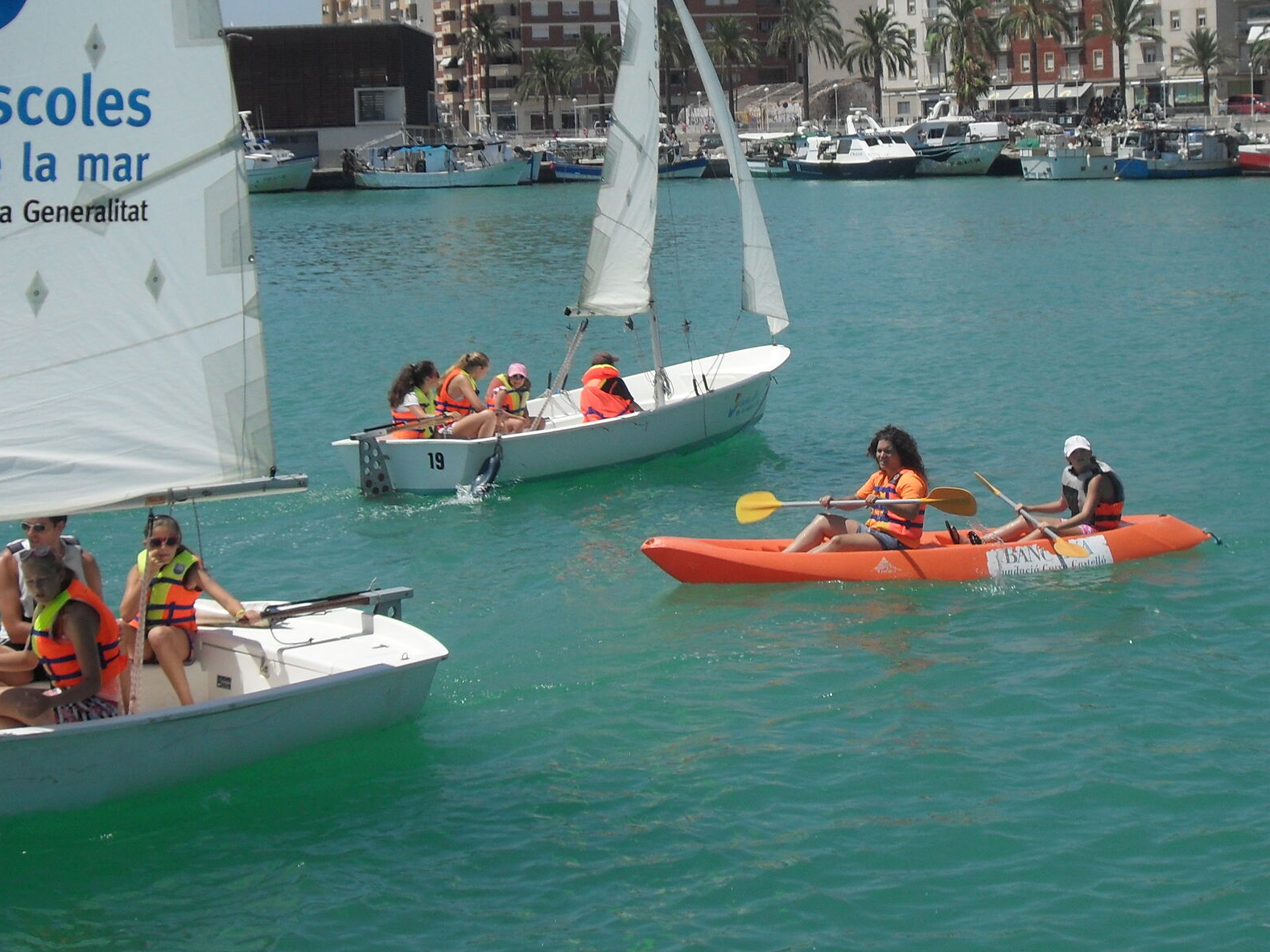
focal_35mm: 72
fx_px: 2641
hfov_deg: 27.0
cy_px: 348
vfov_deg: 20.4
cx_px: 757
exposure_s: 1/180
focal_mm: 8.8
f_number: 11.1
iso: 100
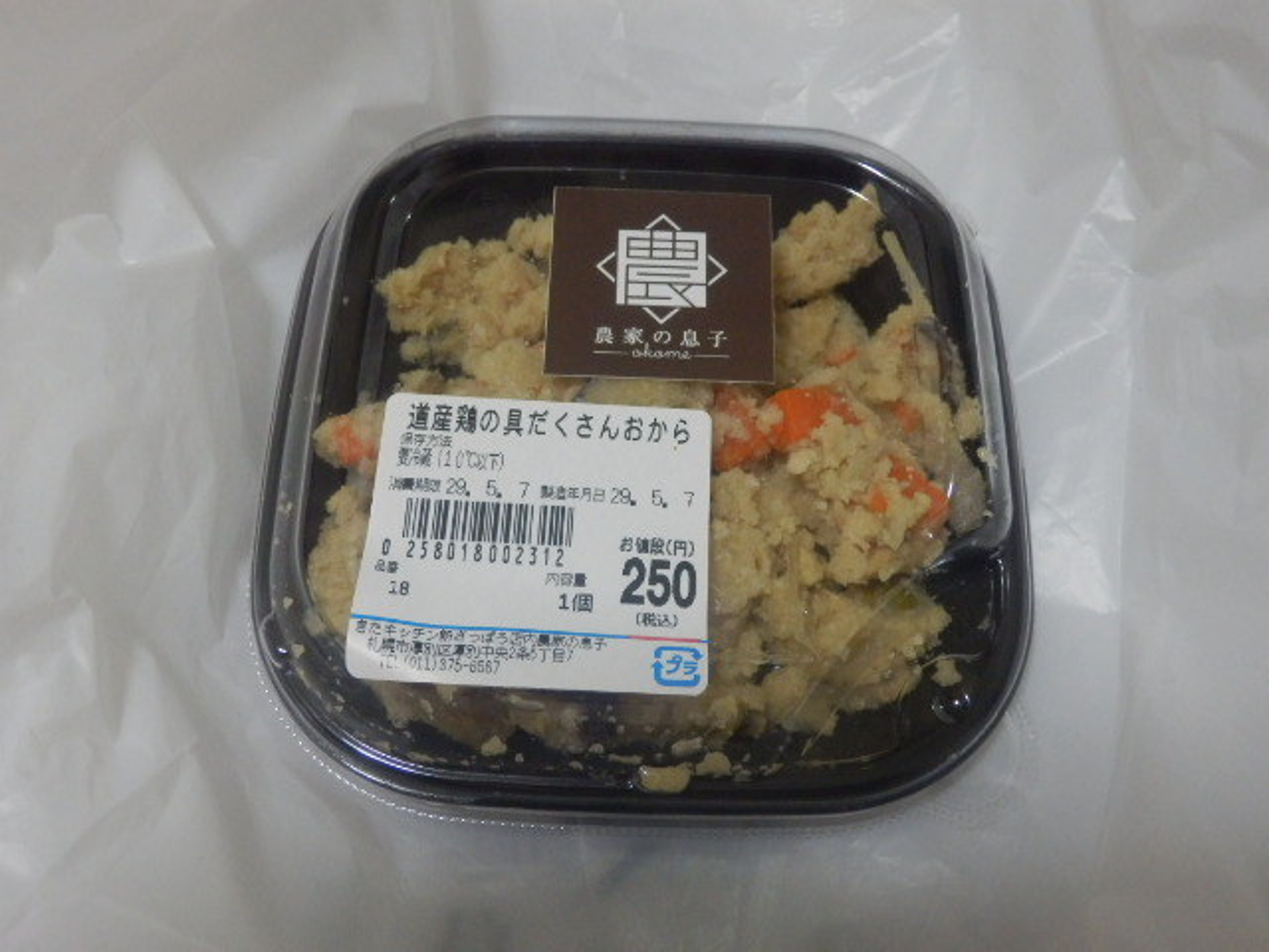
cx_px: 634
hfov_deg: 44.8
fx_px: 1540
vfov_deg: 34.3
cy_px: 476
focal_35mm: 42
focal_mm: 7.4
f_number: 4
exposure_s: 1/30
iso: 800
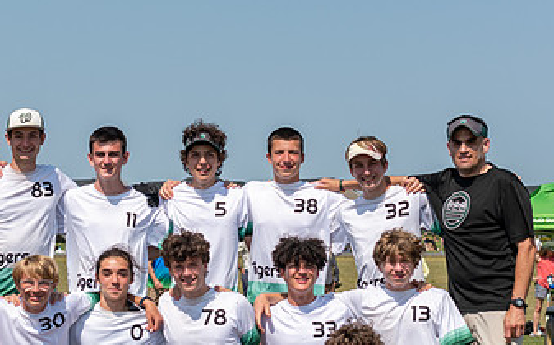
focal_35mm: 123
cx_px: 154
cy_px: 232
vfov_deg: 10.6
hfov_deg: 16.9
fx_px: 1856
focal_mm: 50
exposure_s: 1/1000
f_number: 5.6
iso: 110
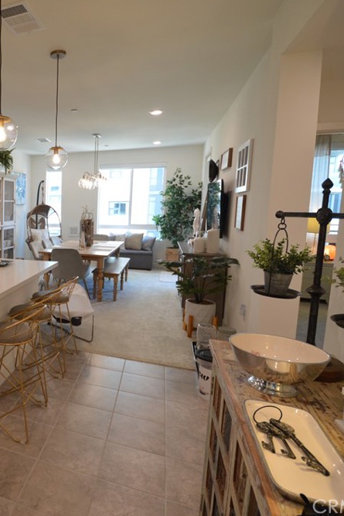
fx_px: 329
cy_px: 255
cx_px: -2
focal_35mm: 23
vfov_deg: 76.1
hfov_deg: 46.0
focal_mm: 10
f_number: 3.5
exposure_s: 1/60
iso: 400
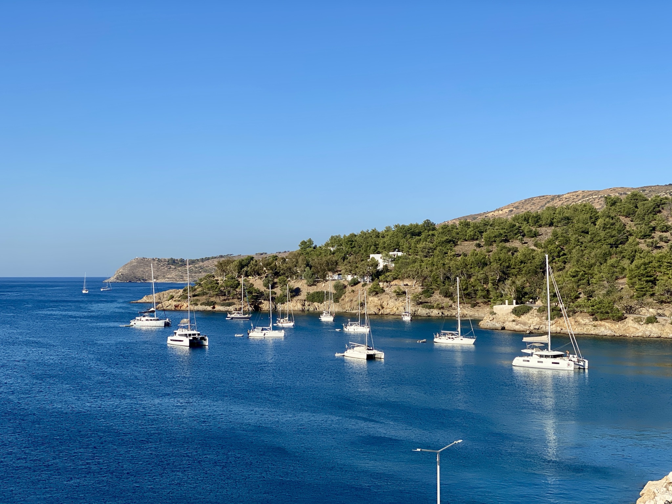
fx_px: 1009
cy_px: 252
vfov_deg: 28.0
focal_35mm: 52
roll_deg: +0.0
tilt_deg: +1.7
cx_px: 336
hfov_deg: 36.8
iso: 20
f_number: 2
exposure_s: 1/1776
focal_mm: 6
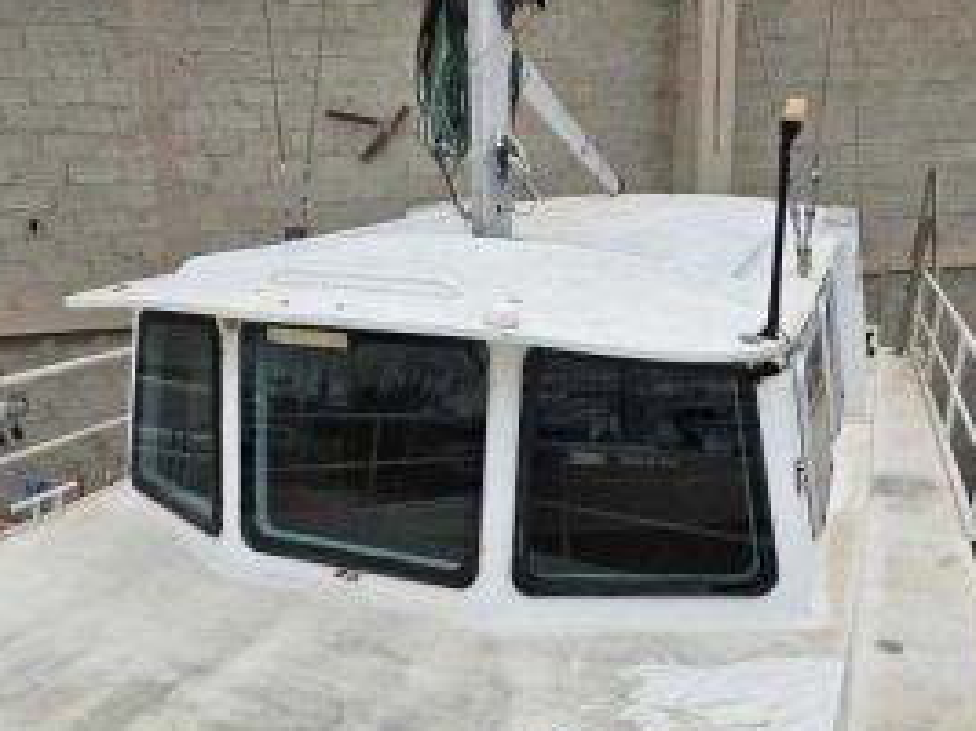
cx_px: 508
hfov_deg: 58.4
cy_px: 453
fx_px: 874
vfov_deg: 45.1
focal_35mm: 31
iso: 32
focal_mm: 5.4
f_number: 1.8
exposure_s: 1/1468
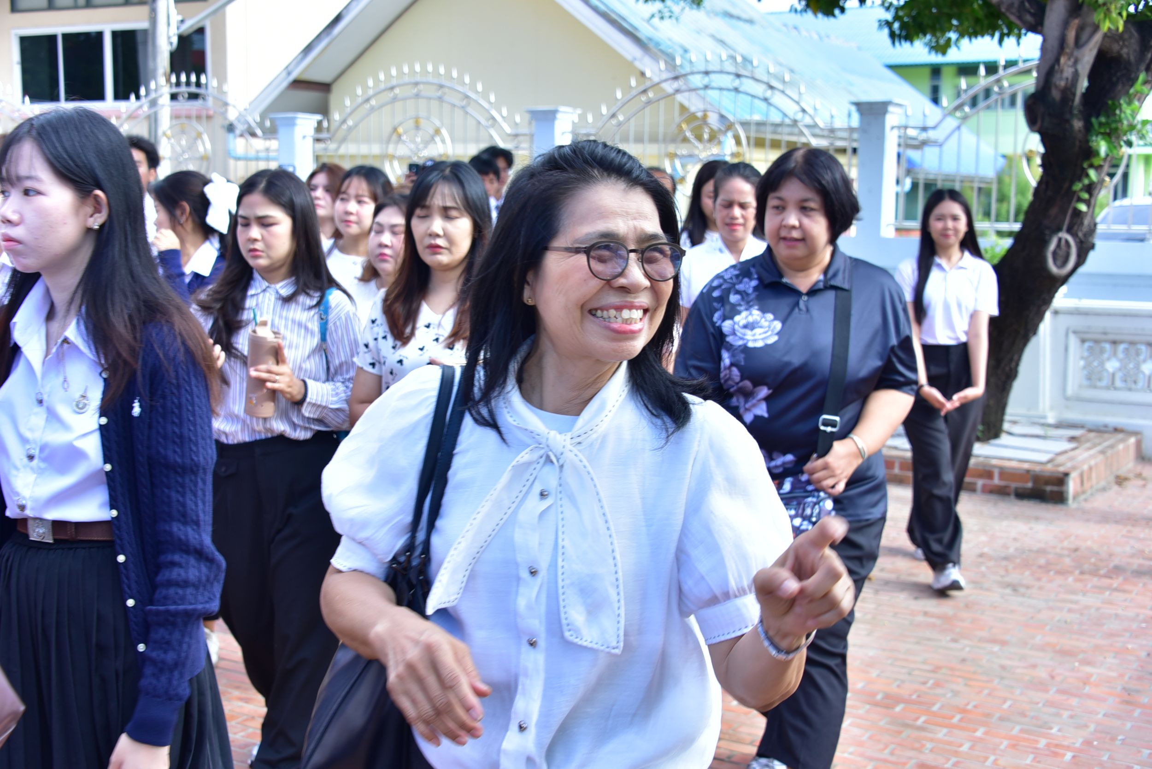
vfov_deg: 28.1
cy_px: 384
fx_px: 1537
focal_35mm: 48
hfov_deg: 41.1
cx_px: 576
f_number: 6.3
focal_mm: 48
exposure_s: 1/160
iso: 250
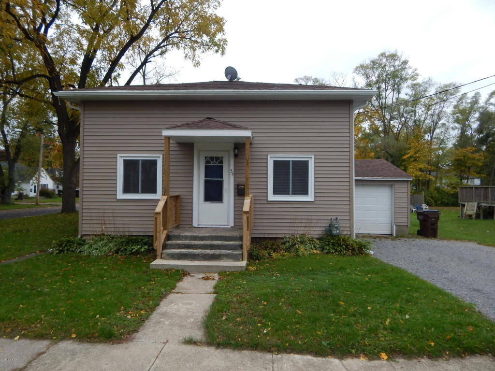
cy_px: 186
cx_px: 248
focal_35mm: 22
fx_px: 315
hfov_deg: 76.4
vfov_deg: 61.1
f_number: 3
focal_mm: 4
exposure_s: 1/400
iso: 125
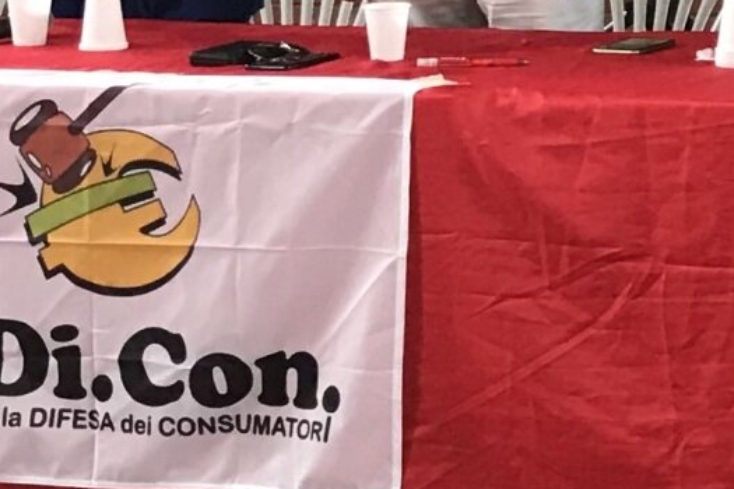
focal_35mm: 161
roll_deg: -0.3
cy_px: -152
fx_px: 3282
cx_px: 1545
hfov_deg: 11.3
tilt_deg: -4.1
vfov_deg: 8.4
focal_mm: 3.99
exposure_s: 1/24
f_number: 1.8
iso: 40
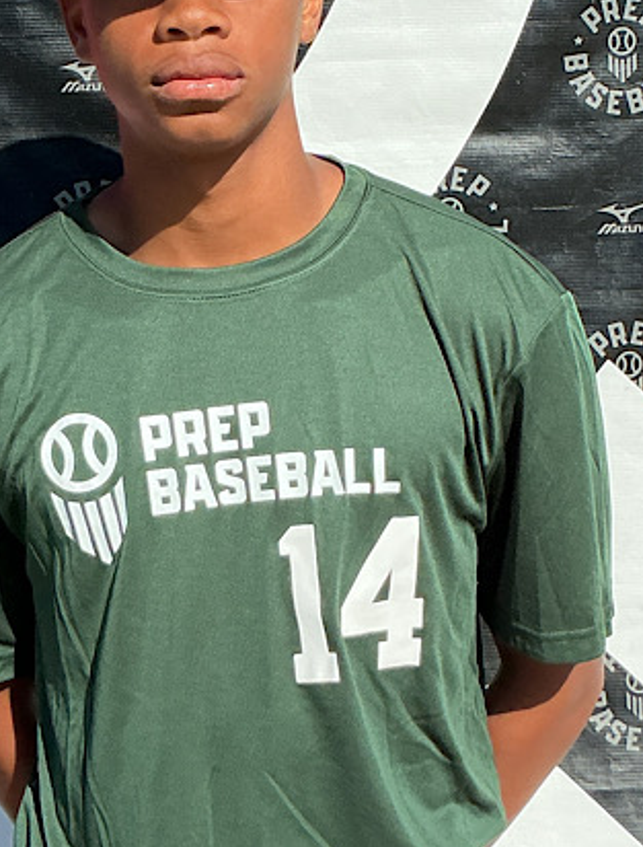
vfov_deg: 42.7
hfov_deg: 33.0
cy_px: 363
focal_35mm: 44
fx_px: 1081
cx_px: 258
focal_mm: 3
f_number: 1.8
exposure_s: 1/3534
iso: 25
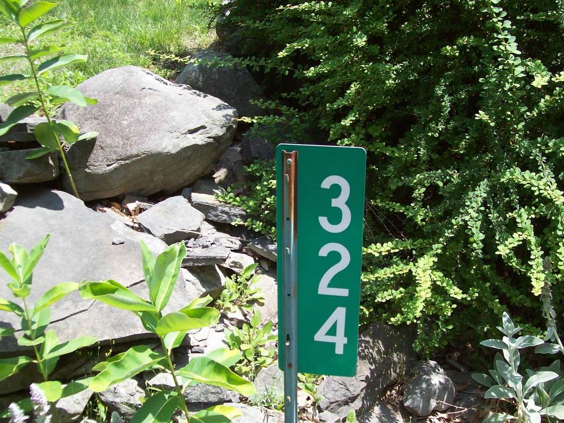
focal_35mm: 43
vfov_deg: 33.5
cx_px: 313
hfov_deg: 43.8
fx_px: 701
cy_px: 244
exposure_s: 1/374
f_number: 2.7
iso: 80
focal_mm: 6
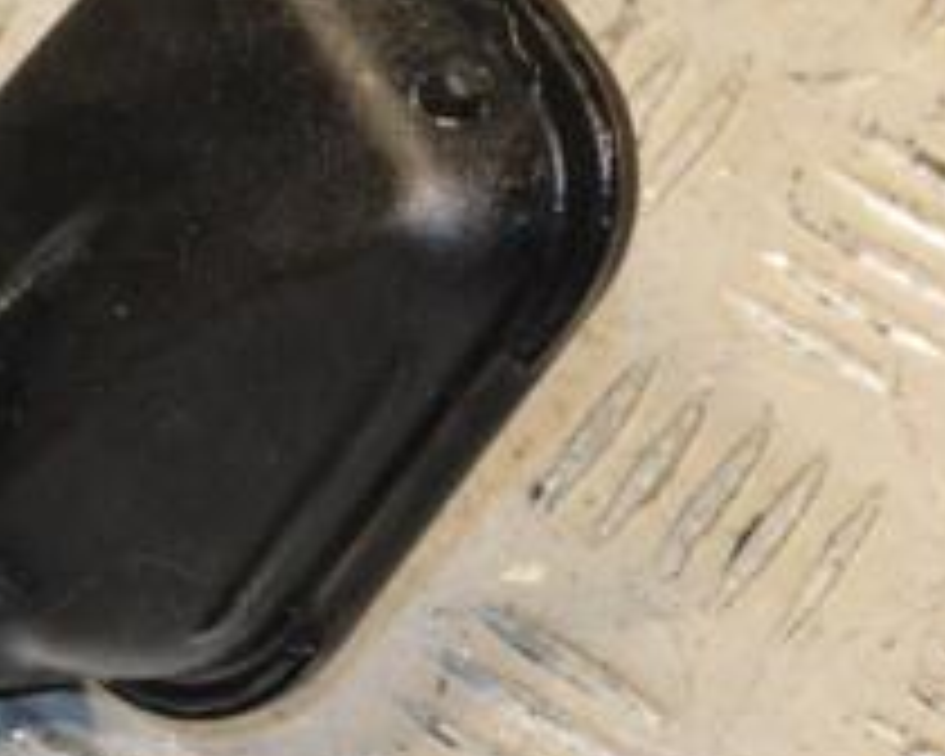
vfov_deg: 7.0
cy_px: 500
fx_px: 6191
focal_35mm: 221
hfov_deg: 8.6
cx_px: -310
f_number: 13
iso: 3200
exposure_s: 1/200
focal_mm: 55
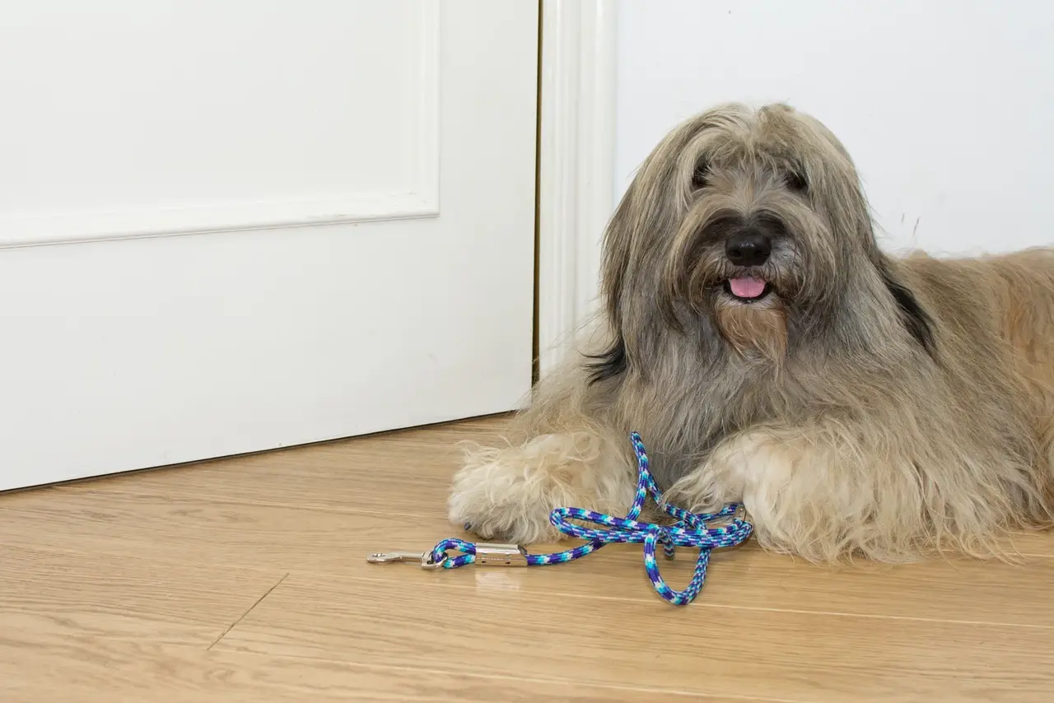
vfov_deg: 25.8
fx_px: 1537
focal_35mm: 52
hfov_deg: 37.8
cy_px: 352
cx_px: 527
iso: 280
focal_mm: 35
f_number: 7.1
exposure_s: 1/250
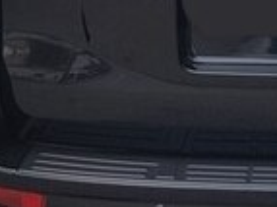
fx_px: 959
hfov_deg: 15.9
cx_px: 322
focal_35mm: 120
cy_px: -115
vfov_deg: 11.7
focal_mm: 4.2
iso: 40
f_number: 1.7
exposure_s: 1/371
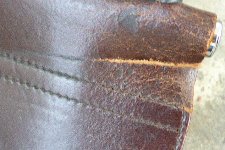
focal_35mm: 42
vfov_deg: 31.9
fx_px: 263
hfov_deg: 46.4
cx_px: 112
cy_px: 70
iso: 1600
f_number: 3.9
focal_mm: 6.9
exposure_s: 1/40
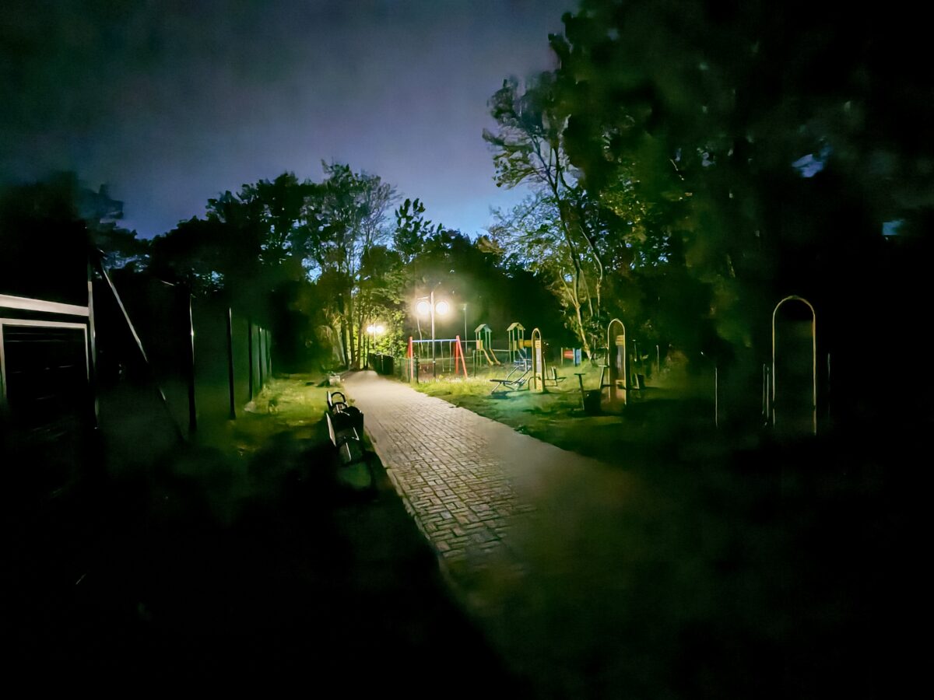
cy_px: 350
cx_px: 467
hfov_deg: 94.5
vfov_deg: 78.1
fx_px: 432
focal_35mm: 16
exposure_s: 1/10
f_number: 2.2
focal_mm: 1.96
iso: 6400
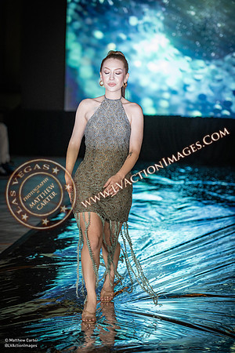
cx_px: 118
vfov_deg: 17.1
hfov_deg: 11.4
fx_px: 1175
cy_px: 176
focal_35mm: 120
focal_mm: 120
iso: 1600
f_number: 2.8
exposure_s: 1/500
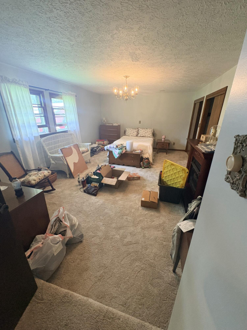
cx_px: 124
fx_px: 133
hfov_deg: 85.7
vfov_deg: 102.1
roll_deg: -1.3
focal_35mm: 14
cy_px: 165
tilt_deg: -20.4
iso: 400
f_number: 2.2
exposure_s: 1/60
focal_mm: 2.22
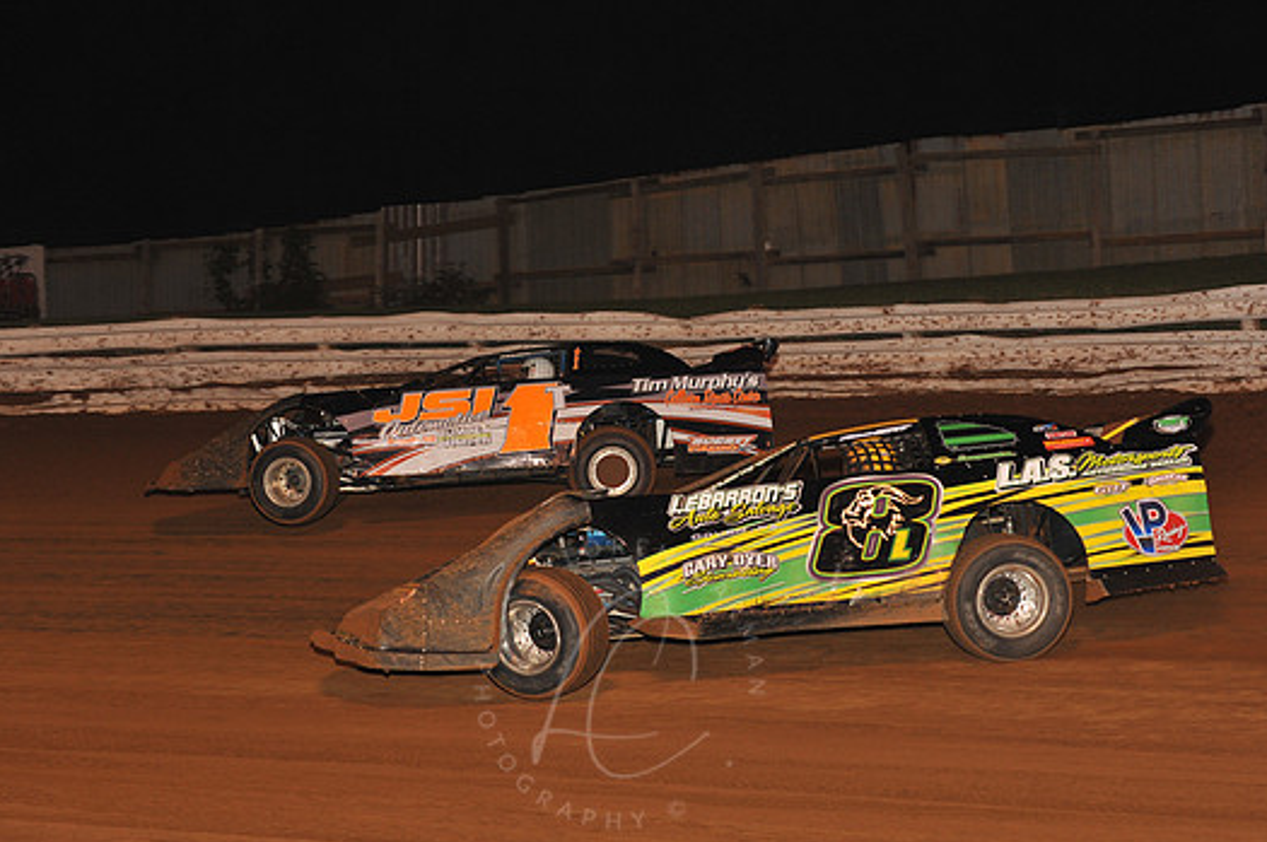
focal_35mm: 95
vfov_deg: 14.4
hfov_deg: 21.5
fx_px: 3340
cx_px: 618
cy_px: 461
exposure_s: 1/320
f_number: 6.3
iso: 1250
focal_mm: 86
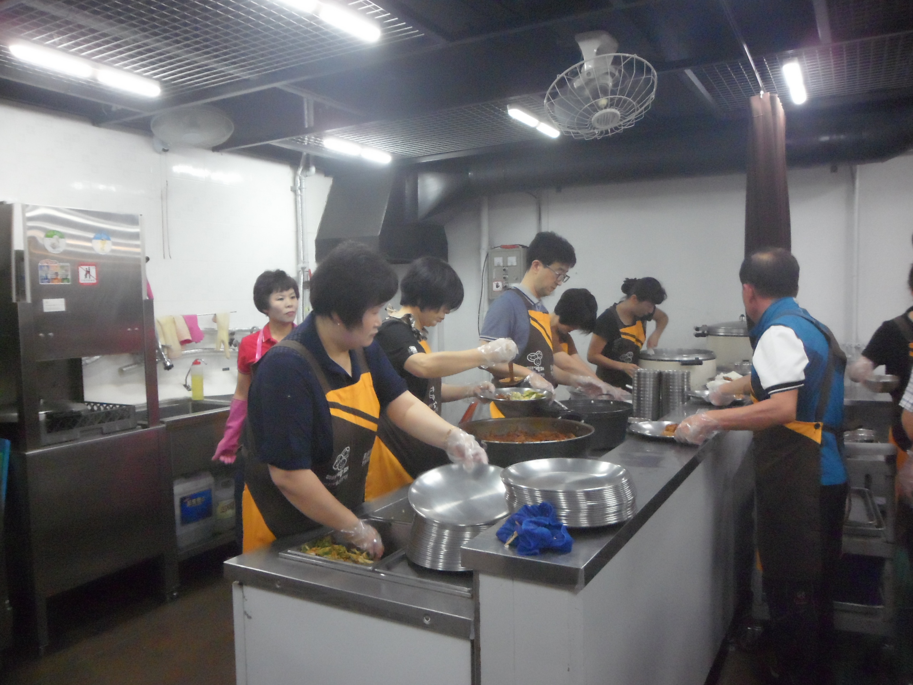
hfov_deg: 65.3
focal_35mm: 27
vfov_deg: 51.4
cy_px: 342
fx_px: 712
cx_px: 456
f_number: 3.5
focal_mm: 4.9
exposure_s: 1/45
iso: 800
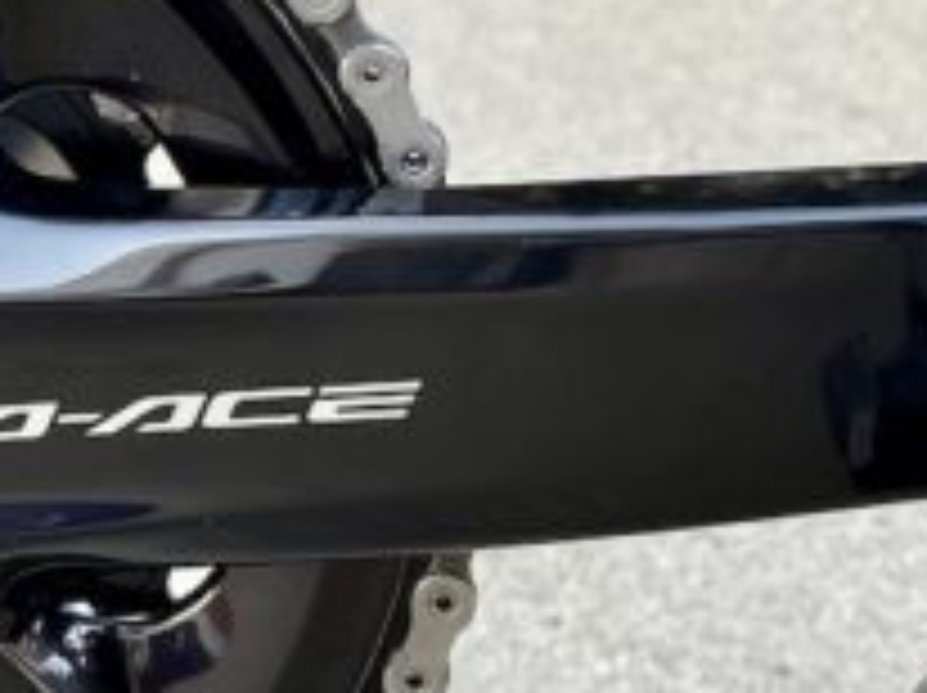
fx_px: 2702
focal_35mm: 101
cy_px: 135
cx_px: 54
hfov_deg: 19.1
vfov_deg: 14.5
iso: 40
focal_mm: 5.1
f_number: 1.6
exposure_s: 1/121
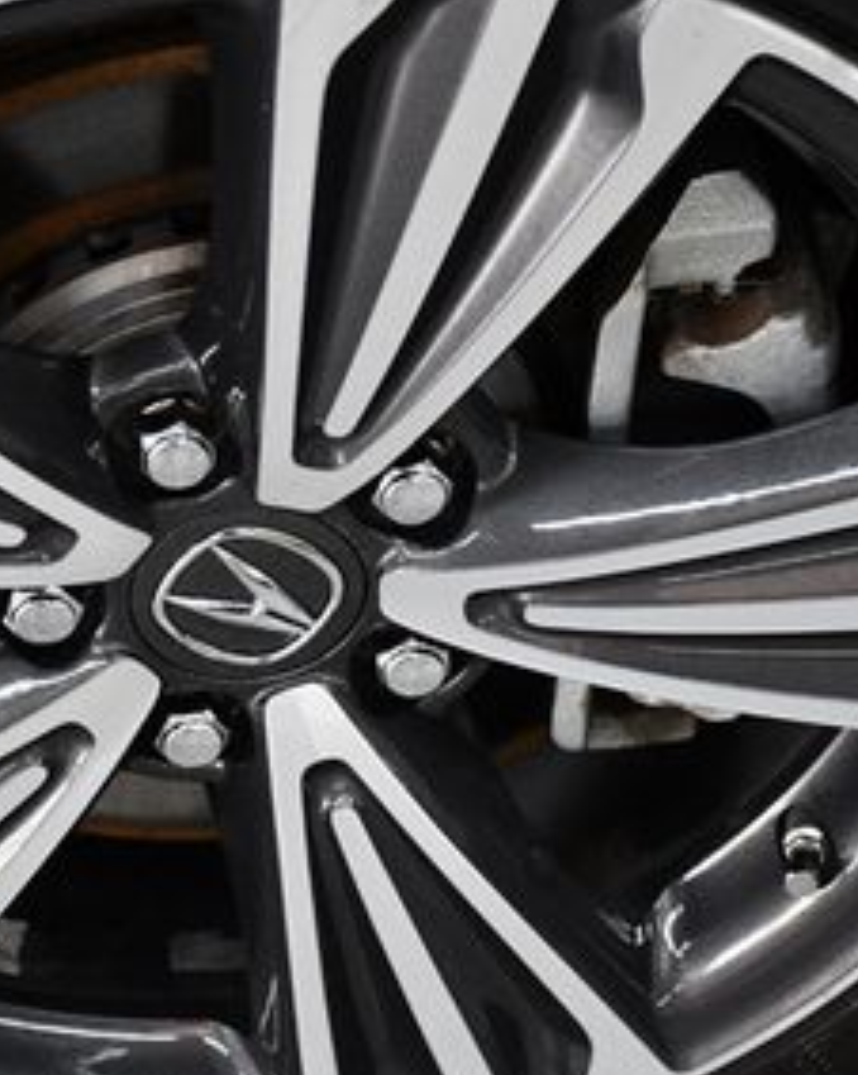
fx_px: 3845
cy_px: 604
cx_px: 194
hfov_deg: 12.7
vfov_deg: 15.9
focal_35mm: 121
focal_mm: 38
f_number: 4.2
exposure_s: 1/125
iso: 2000
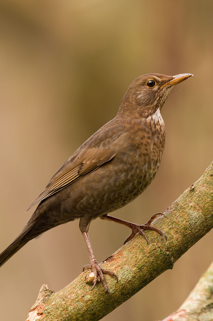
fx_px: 8246
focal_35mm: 925
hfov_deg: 1.5
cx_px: 111
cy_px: 151
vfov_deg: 2.2
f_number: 8
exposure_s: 1/200
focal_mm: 500
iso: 800
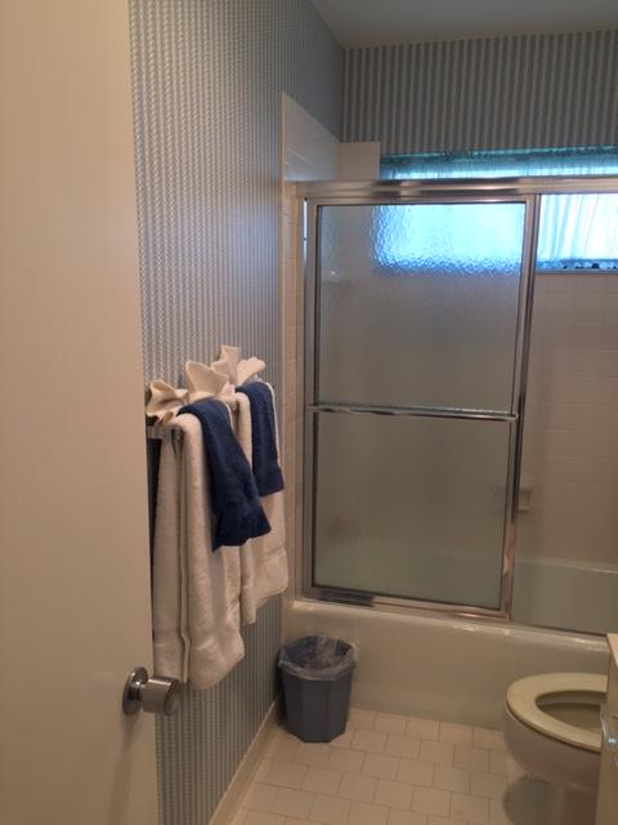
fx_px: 690
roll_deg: -0.9
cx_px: 309
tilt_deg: -10.2
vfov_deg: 61.7
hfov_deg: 48.2
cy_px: 412
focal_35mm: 29
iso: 32
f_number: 2.2
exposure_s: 1/40
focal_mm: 4.15
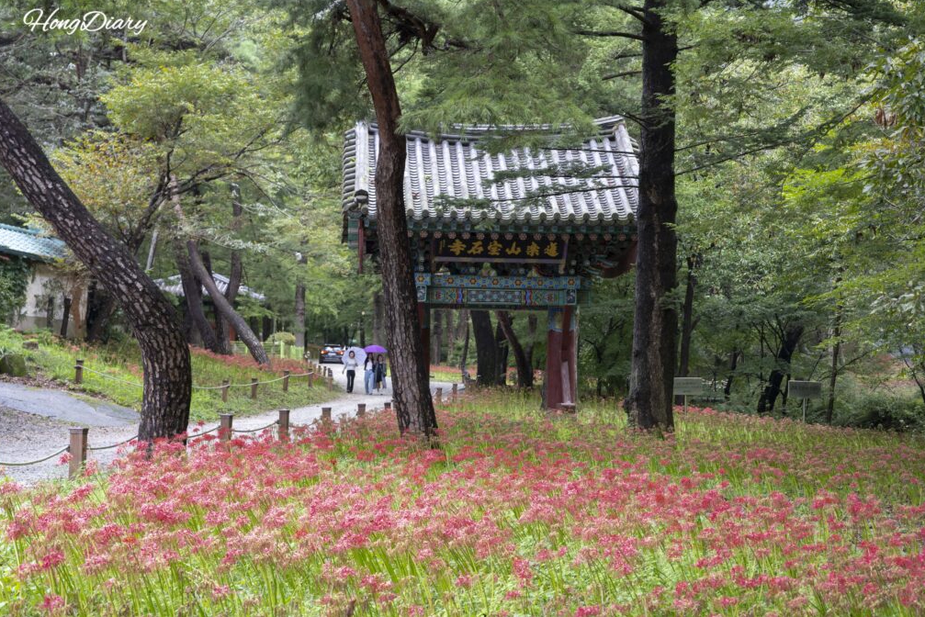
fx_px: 1568
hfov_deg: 32.9
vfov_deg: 22.3
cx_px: 465
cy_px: 304
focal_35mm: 61
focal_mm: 60
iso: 1000
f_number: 5.6
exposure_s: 1/160
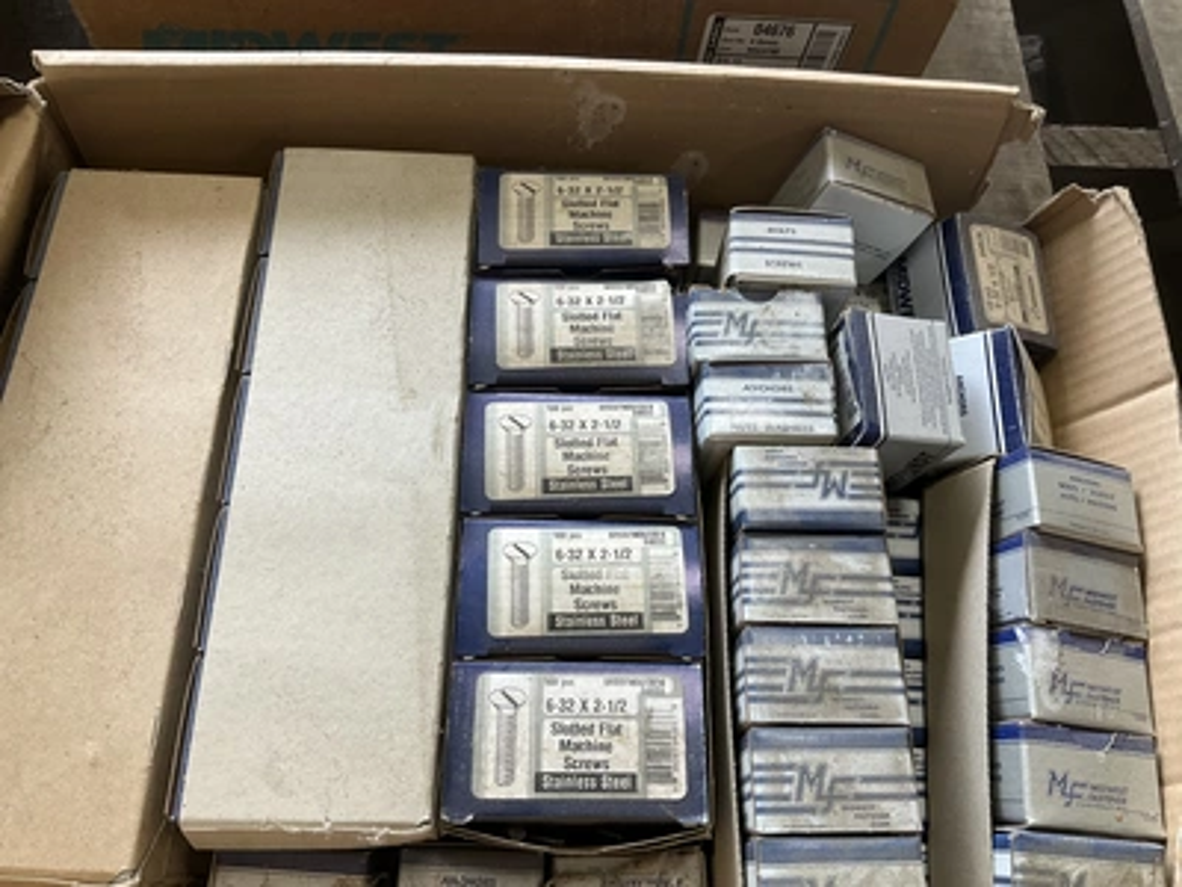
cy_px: 444
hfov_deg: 61.7
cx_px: 591
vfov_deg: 48.2
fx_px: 990
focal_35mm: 29
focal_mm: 3
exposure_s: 1/60
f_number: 1.8
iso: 64
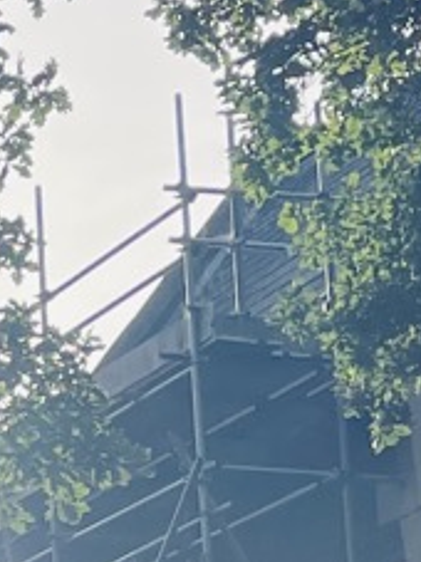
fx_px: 3214
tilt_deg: +13.4
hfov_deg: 6.9
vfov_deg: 9.9
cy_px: 569
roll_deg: -0.5
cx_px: -693
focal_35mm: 198
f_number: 1.6
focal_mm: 5.1
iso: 32
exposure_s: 1/3448
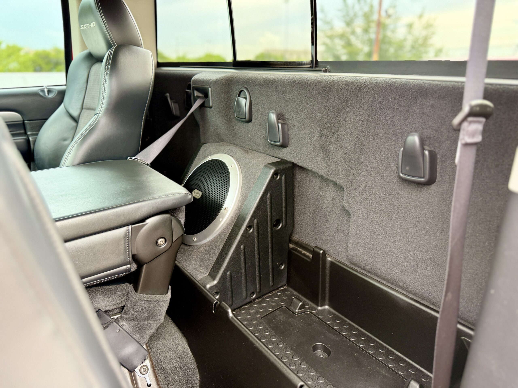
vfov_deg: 56.8
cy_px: 194
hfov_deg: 71.6
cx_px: 259
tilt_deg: -18.3
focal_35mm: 24
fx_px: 359
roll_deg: -0.5
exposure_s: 1/153
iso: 200
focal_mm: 6.76
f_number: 1.78
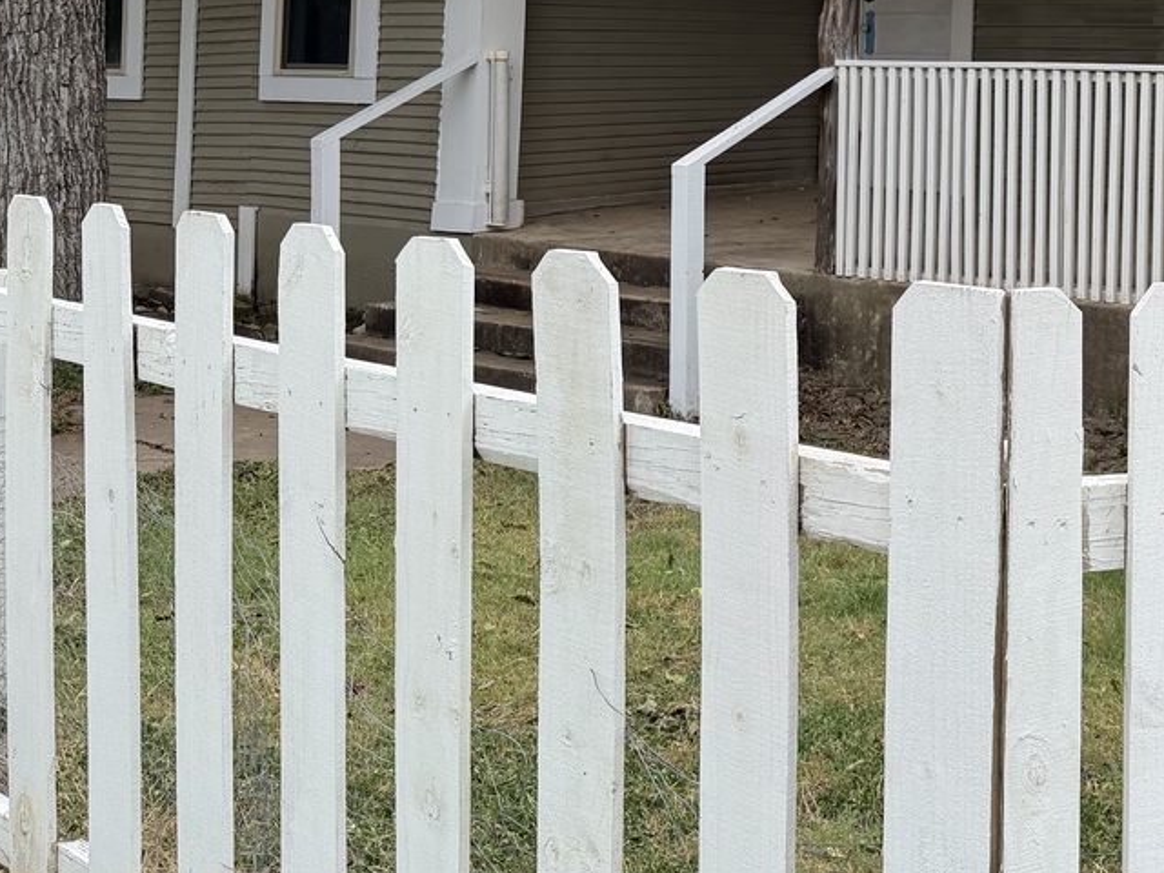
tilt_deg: -2.1
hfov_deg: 33.6
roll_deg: -0.4
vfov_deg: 26.3
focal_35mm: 54
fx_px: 1816
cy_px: 115
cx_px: 1051
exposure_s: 1/3145
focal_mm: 6.76
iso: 100
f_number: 1.78
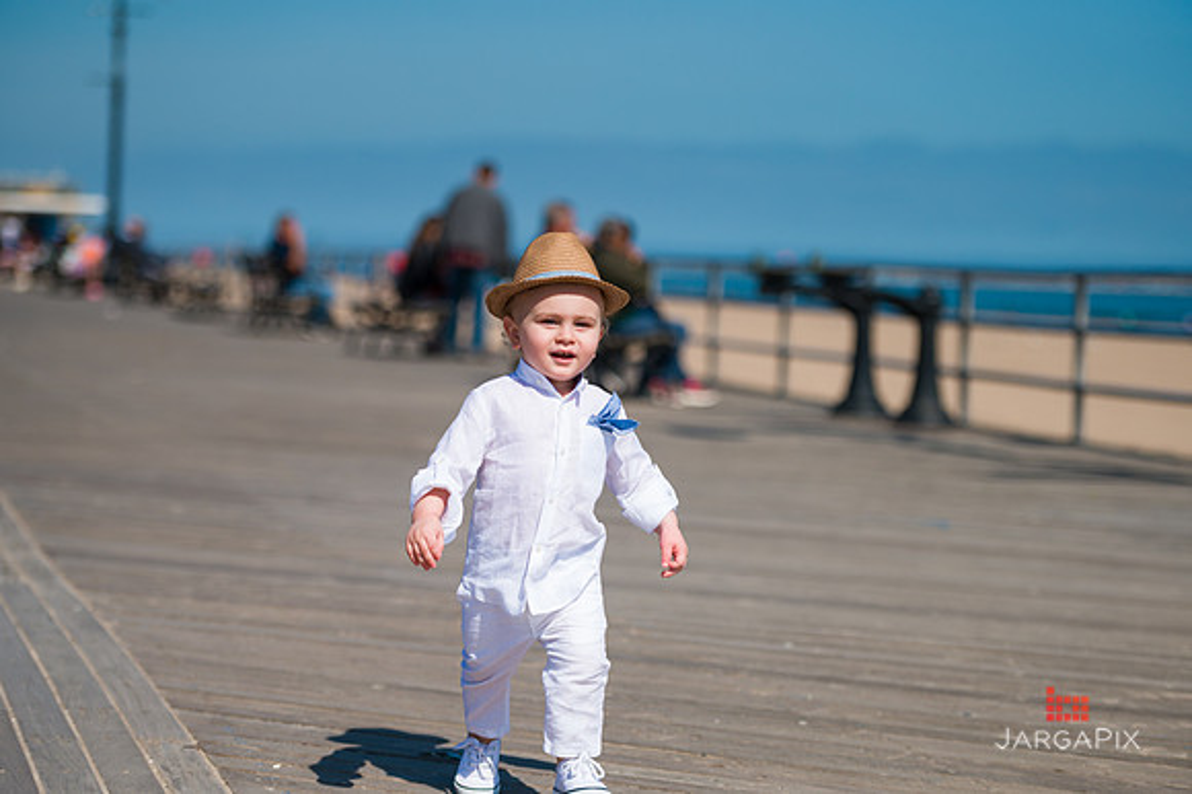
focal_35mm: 105
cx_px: 596
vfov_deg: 13.0
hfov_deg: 19.5
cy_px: 397
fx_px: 3475
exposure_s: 1/8000
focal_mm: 105
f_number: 3.2
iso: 200
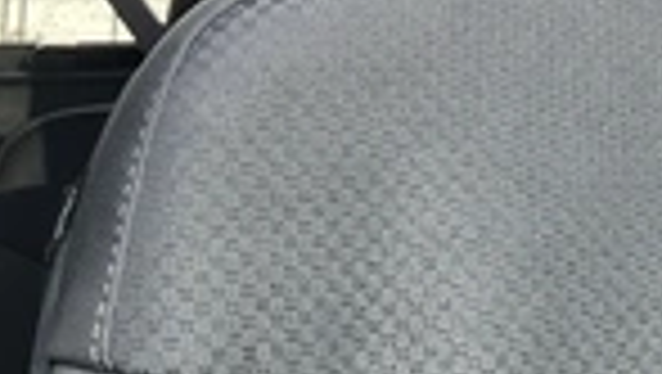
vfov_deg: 13.8
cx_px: 671
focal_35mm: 83
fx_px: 1458
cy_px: -167
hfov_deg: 24.4
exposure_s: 1/122
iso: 32
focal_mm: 3
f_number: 1.8
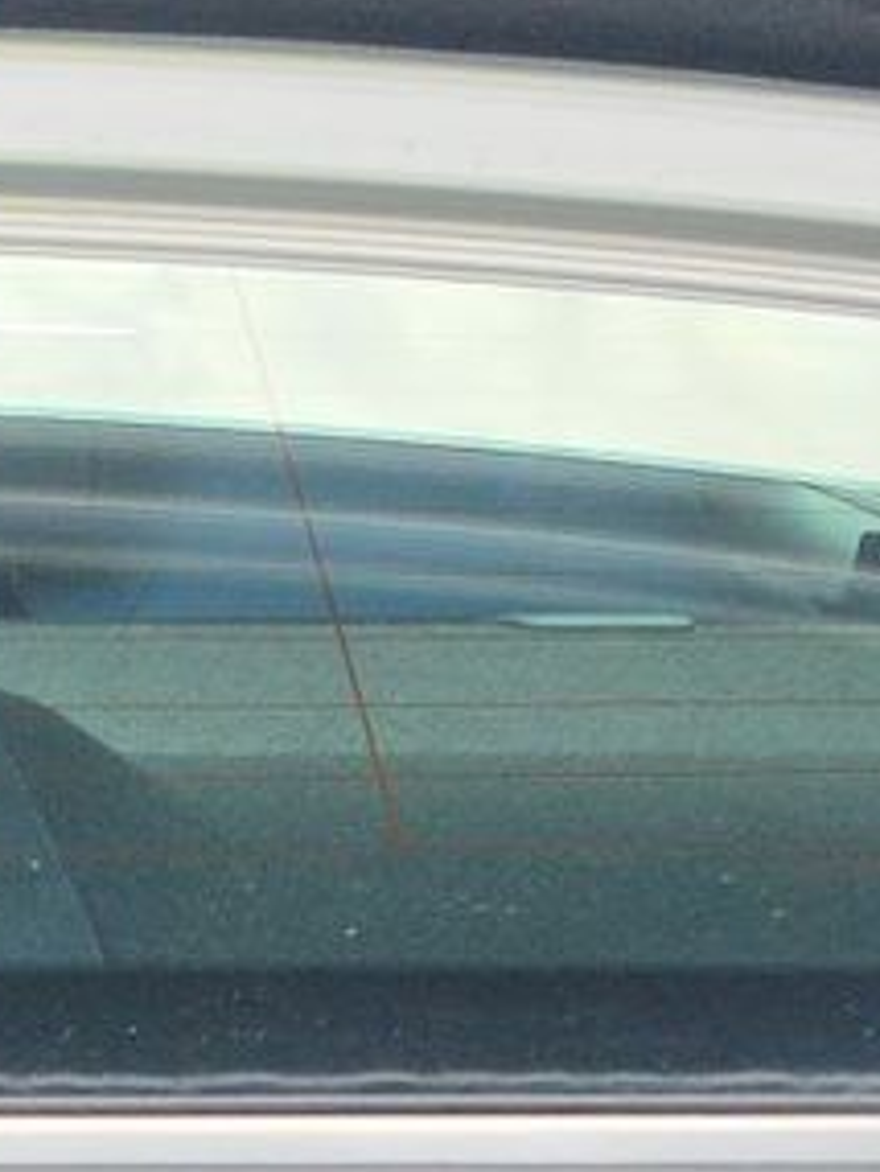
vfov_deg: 14.1
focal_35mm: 129
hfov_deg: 11.0
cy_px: 1842
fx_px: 4369
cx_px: -522
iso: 63
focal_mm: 6.5
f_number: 1.4
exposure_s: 1/2685
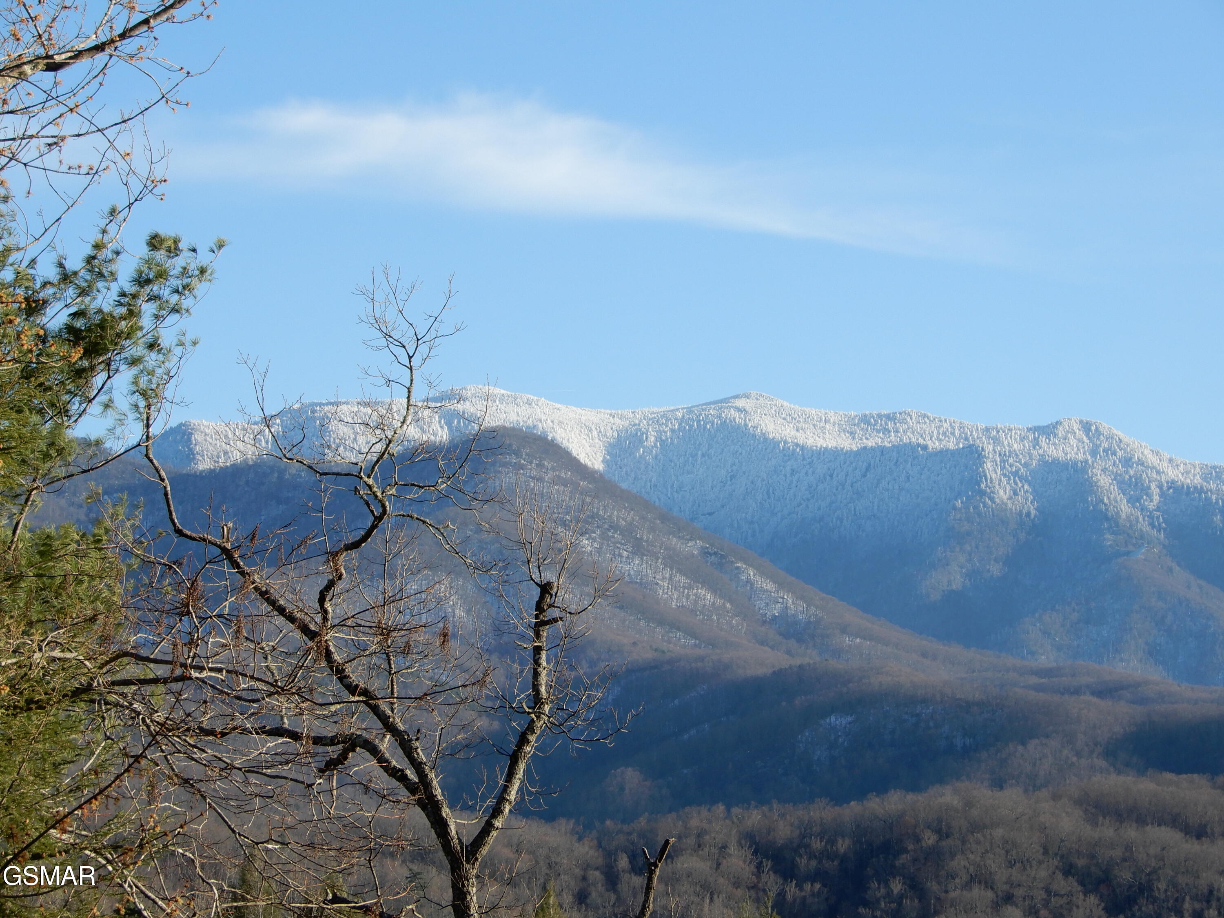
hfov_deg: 18.7
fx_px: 3713
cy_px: 459
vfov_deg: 14.1
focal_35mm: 105
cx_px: 612
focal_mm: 18.7
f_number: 5
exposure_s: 1/320
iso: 80
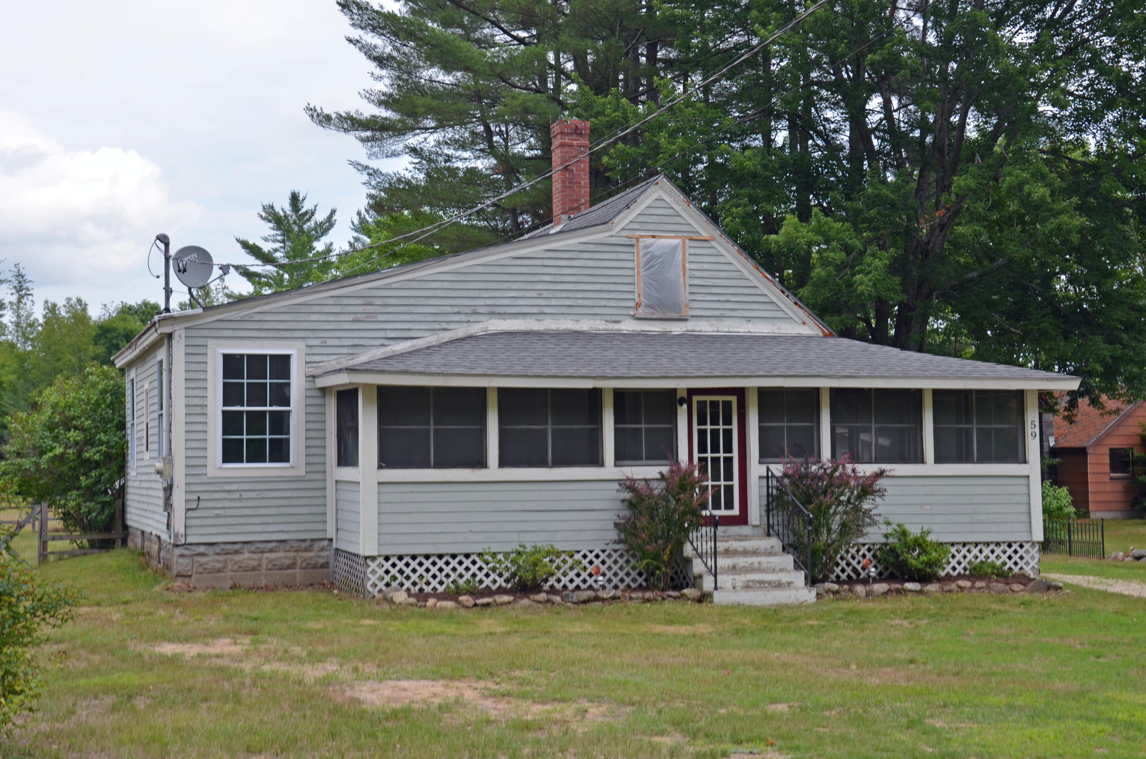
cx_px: 573
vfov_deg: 23.7
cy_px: 380
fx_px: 1811
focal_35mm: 57
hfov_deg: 35.1
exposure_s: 1/250
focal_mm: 38
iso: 125
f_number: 8
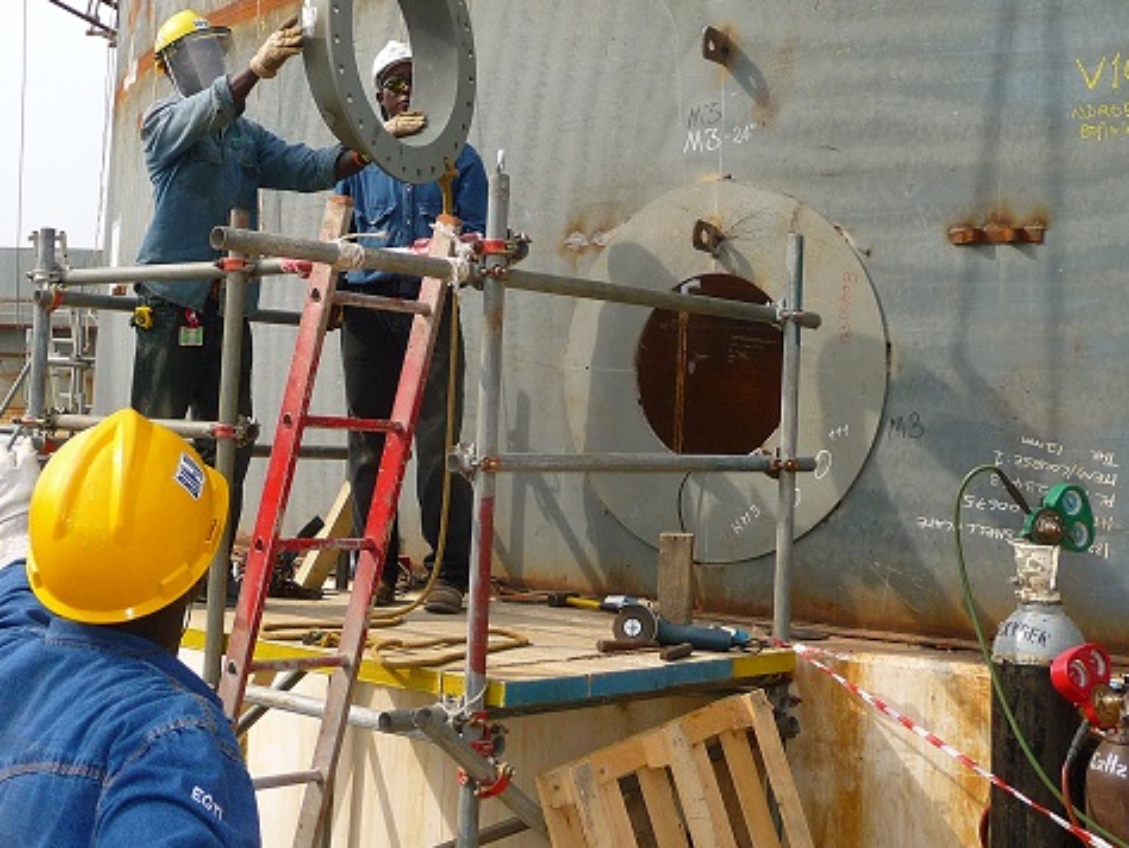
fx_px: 1762
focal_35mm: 54
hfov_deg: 35.5
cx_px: 576
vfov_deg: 26.9
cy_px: 281
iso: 100
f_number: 3.7
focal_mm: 6
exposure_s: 1/500
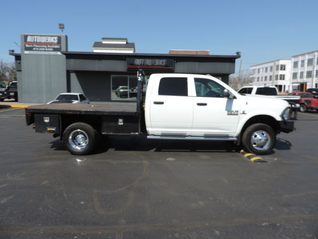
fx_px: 220
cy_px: 120
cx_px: 159
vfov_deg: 56.8
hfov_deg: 71.6
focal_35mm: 24
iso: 80
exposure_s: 1/1250
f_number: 3.3
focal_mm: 4.3
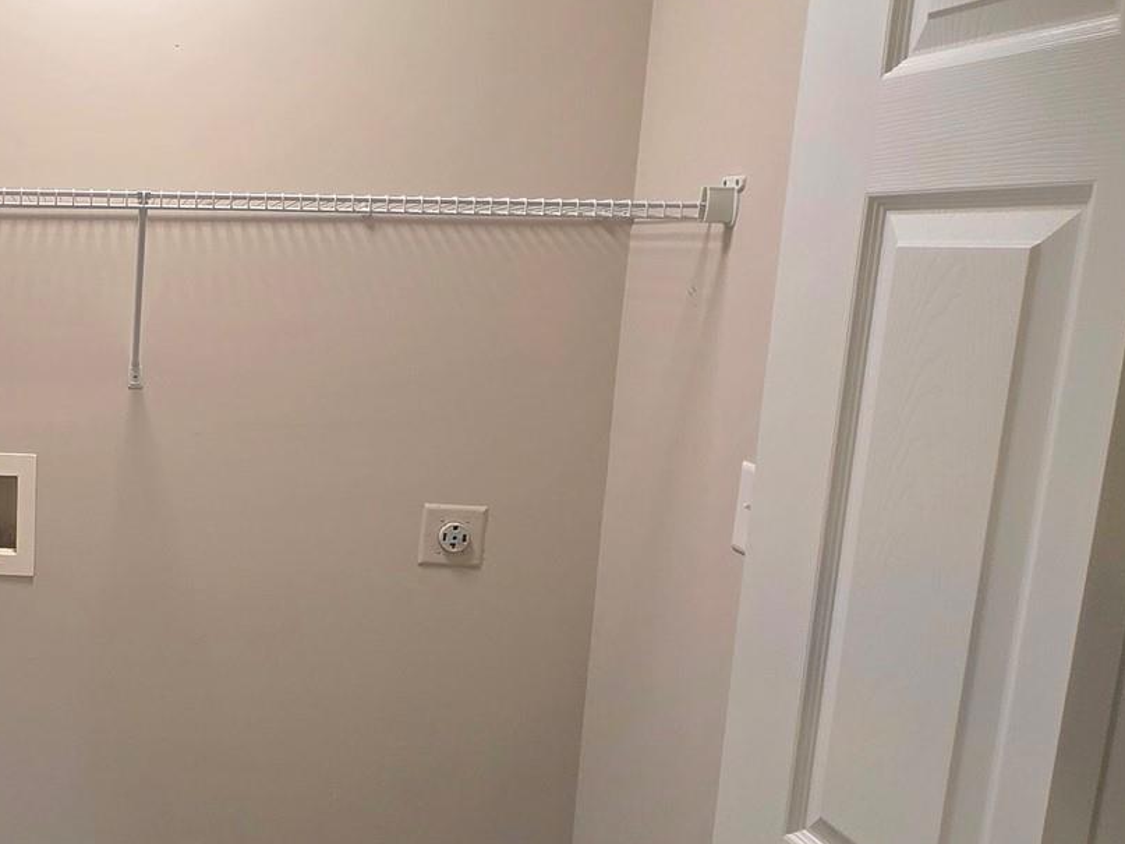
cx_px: 117
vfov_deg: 42.9
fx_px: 1072
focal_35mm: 33
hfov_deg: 49.5
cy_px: 455
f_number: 1.9
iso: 250
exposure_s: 1/120
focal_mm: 2.2
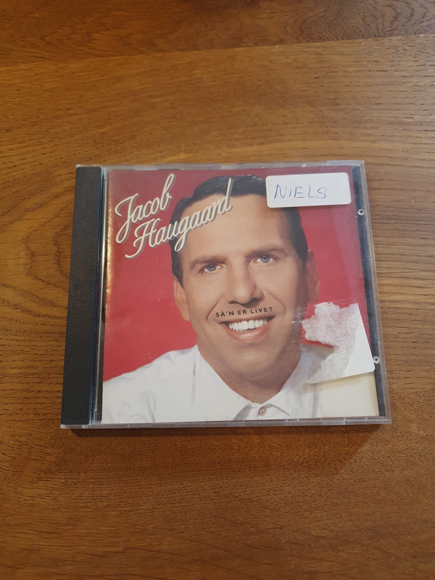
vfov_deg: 67.3
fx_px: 436
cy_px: 290
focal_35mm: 26
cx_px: 218
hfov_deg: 53.1
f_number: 1.5
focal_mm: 4.32
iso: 200
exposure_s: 1/50
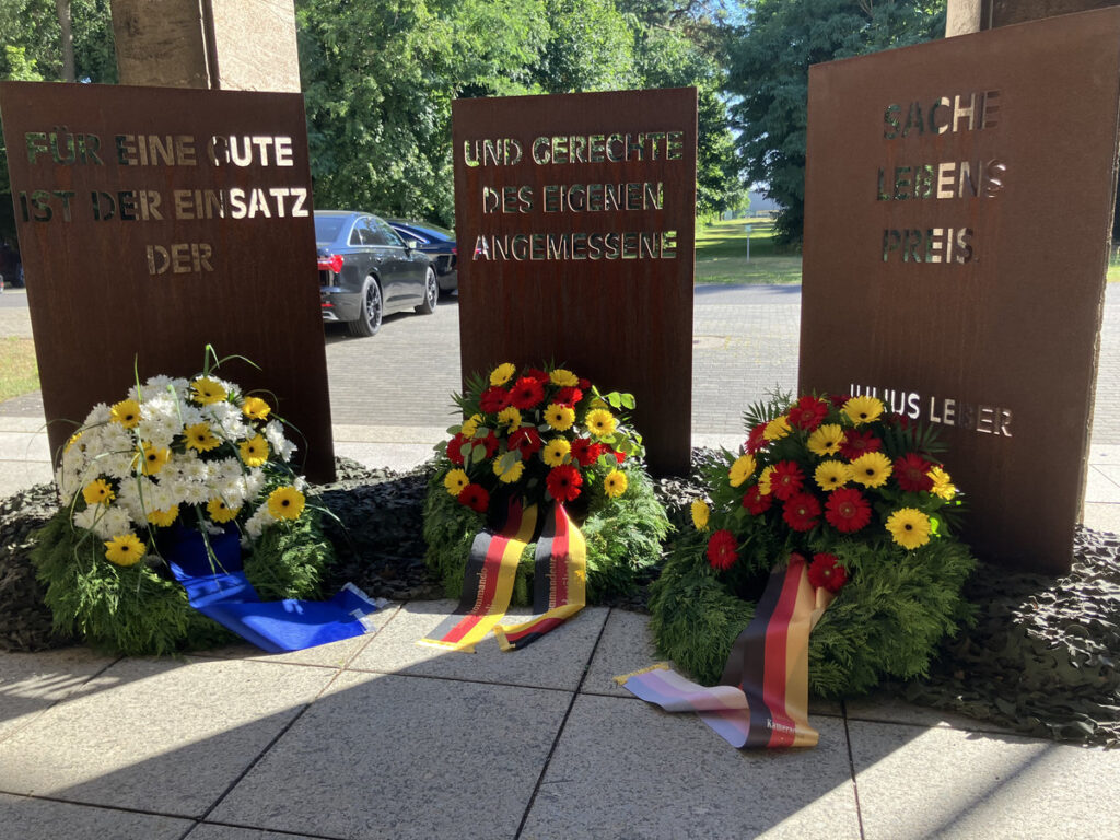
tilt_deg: -13.2
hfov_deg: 63.4
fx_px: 906
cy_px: 420
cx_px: 560
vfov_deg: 49.7
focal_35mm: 28
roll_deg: +2.0
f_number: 1.8
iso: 32
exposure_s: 1/419
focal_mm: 3.99
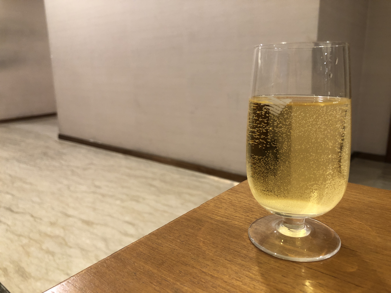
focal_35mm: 28
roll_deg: +0.9
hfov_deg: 63.4
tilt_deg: -14.1
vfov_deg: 49.7
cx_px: 196
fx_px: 316
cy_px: 146
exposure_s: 1/17
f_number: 1.8
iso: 64
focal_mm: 3.99
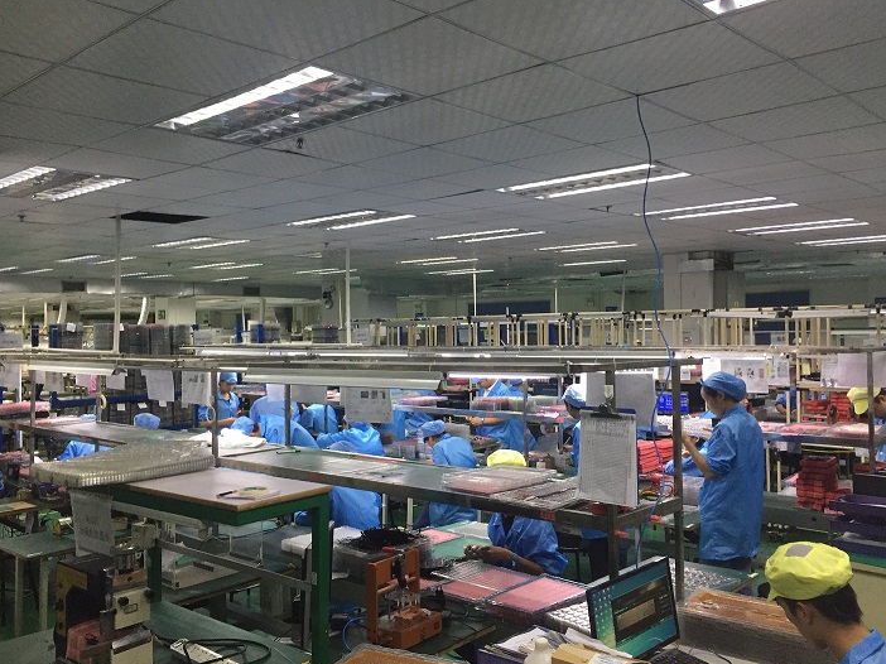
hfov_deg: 58.4
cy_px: 321
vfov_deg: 45.4
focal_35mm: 31
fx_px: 793
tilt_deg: -2.4
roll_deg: -0.3
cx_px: 452
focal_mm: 4.15
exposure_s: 1/33
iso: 80
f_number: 2.2
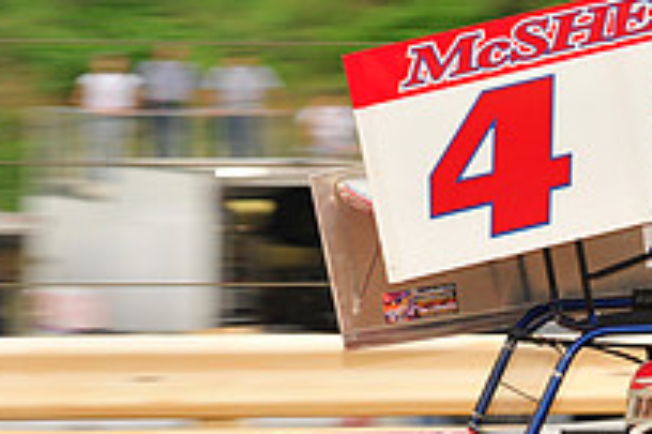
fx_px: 7492
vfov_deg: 3.3
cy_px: 431
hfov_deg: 5.0
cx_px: 678
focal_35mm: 414
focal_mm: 145
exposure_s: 1/320
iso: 640
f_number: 7.1
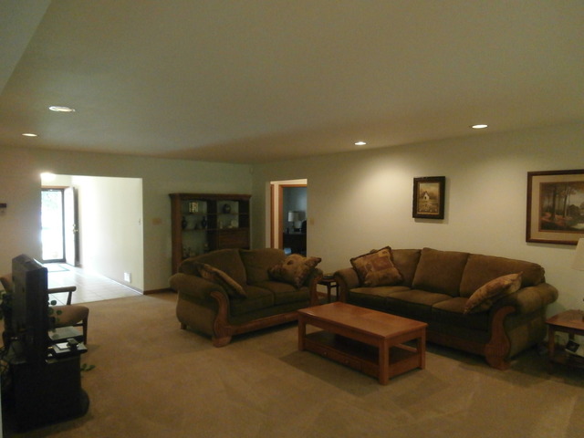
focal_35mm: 24
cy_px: 219
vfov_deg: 56.8
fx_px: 405
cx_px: 292
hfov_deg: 71.6
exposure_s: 1/30
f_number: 3
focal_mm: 4.2
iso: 800
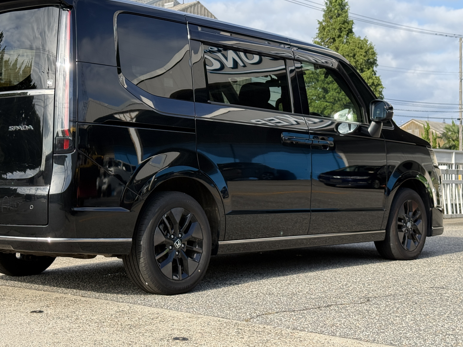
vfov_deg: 23.6
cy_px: 146
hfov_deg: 31.1
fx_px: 829
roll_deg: +0.0
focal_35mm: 62
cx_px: 184
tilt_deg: +2.4
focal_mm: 6.76
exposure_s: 1/1754
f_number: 1.78
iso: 64
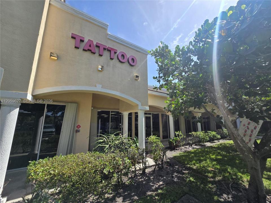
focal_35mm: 13
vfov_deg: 89.9
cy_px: 102
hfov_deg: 106.2
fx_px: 102
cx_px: 136
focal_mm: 2.2
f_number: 2.2
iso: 50
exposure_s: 1/1967
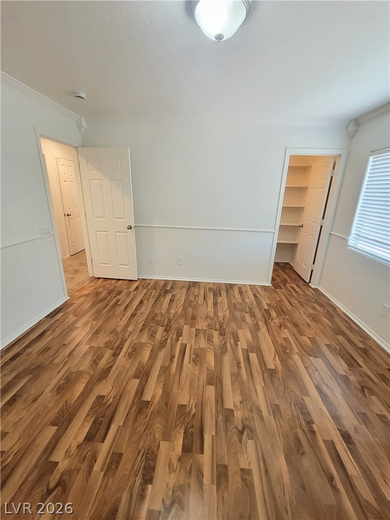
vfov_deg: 106.2
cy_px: 260
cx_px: 195
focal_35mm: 13
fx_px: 195
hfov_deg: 89.9
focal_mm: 2.2
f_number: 2.2
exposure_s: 1/60
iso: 250
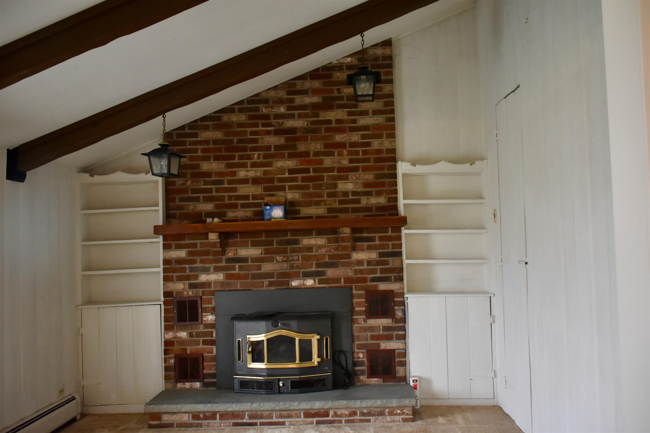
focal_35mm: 32
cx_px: 325
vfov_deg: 41.7
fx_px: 569
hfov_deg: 59.5
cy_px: 216
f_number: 3.8
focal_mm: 21
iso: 1100
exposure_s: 1/125
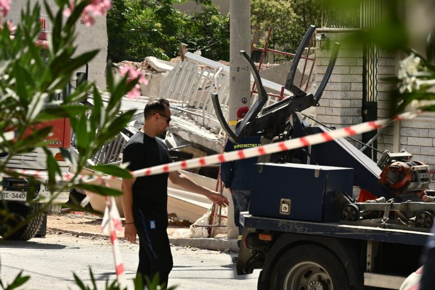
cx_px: 218
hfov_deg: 11.4
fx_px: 2175
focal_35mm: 180
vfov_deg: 7.6
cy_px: 145
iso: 250
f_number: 8
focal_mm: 120
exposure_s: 1/640
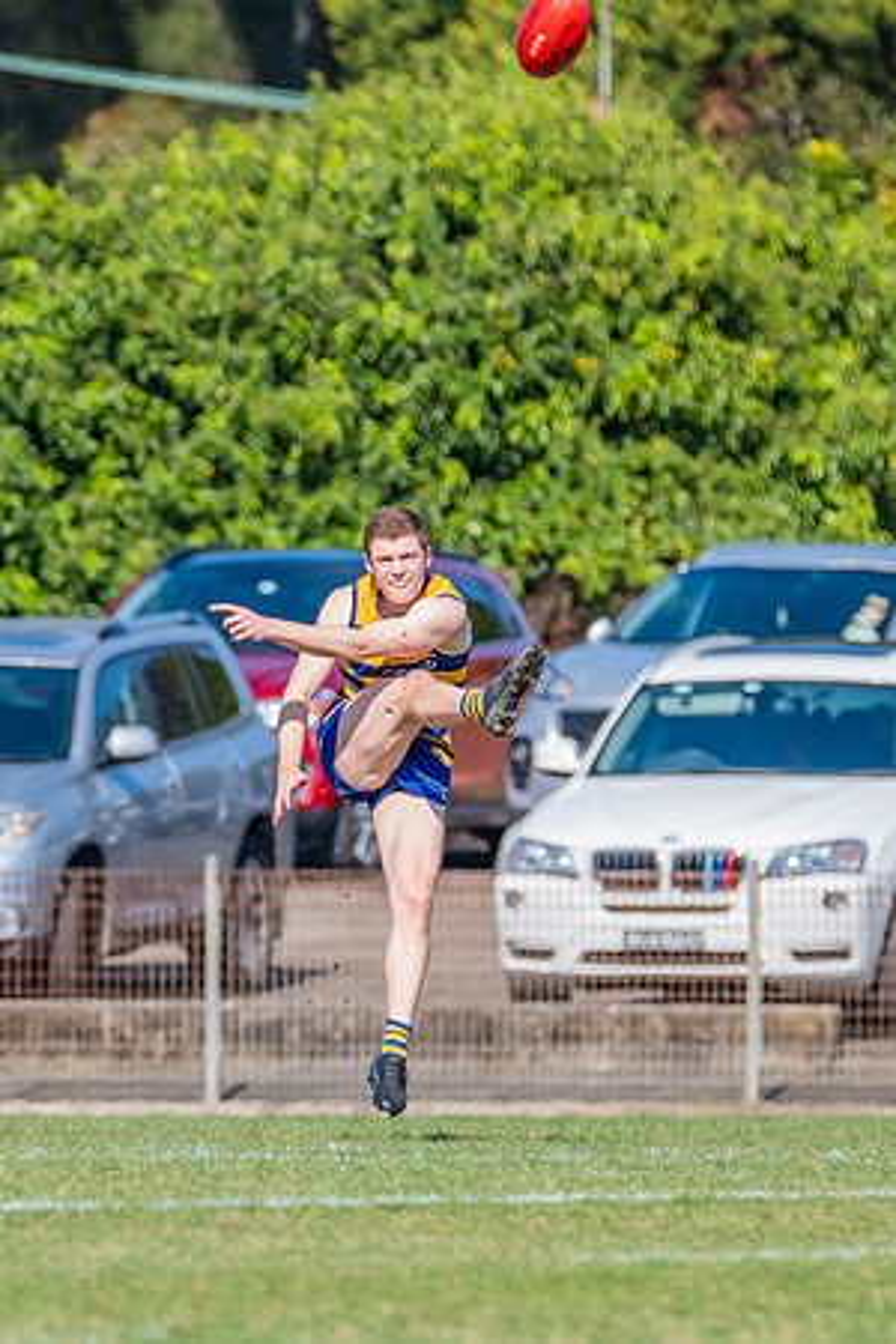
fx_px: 33353
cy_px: 870
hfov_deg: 1.5
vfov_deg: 2.3
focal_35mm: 893
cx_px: 328
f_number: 9
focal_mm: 460
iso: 800
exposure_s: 1/1600
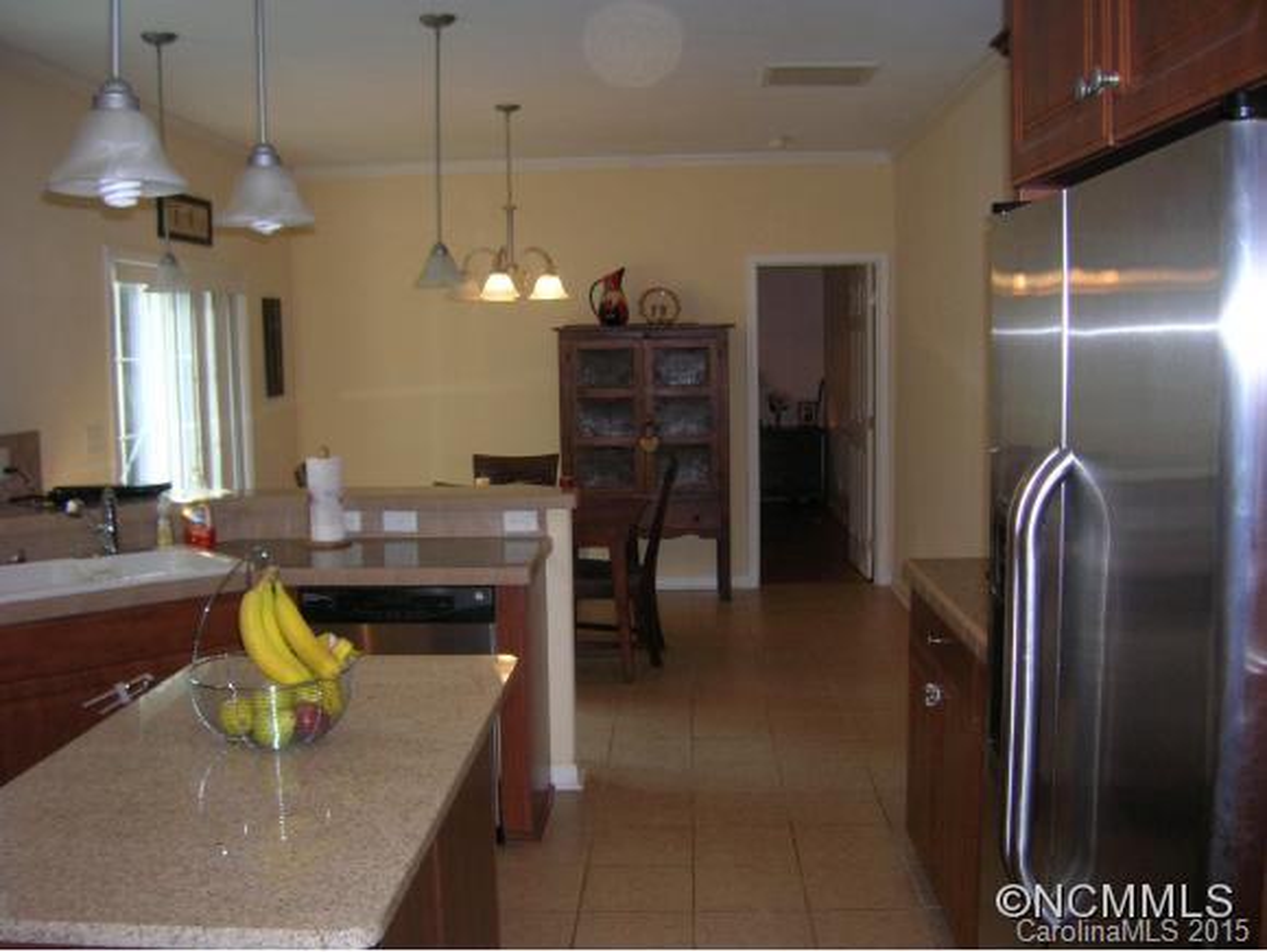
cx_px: 634
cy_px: 476
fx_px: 1245
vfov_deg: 41.8
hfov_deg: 53.9
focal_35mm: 34
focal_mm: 5.7
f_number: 2.9
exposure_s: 1/60.1
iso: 109
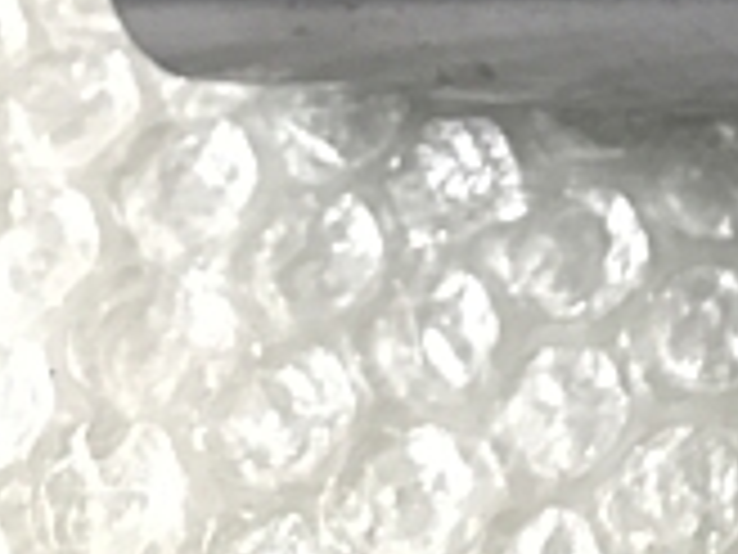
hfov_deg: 16.0
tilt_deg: -58.7
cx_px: 1215
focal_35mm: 109
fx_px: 2324
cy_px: -288
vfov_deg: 12.8
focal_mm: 3.99
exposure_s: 1/24
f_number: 1.8
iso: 40
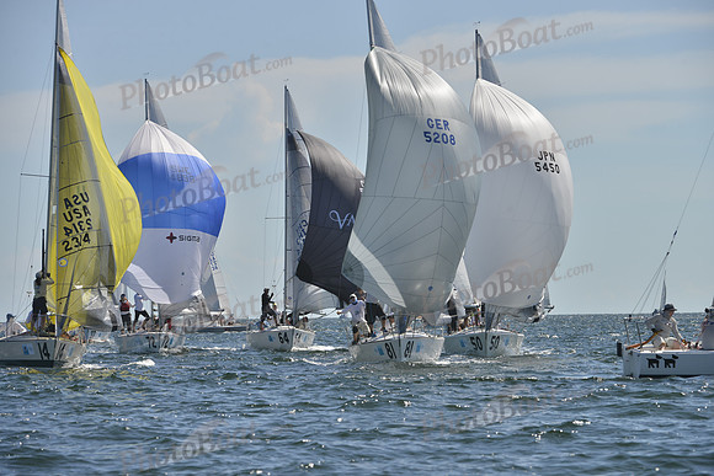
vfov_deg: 6.9
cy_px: 238
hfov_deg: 10.3
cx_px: 357
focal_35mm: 200
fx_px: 3967
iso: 200
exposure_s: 1/1000
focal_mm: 200
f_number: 8
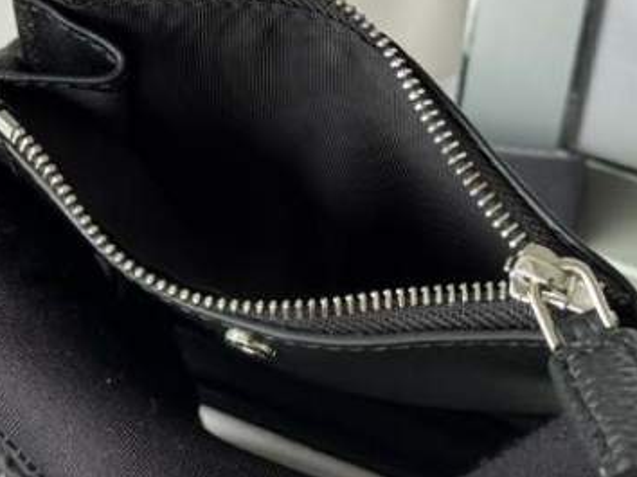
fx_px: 1821
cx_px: 331
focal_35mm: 99
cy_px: 136
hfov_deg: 19.8
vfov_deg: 14.9
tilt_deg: -46.8
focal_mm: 6.76
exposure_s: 1/116
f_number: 1.78
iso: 100
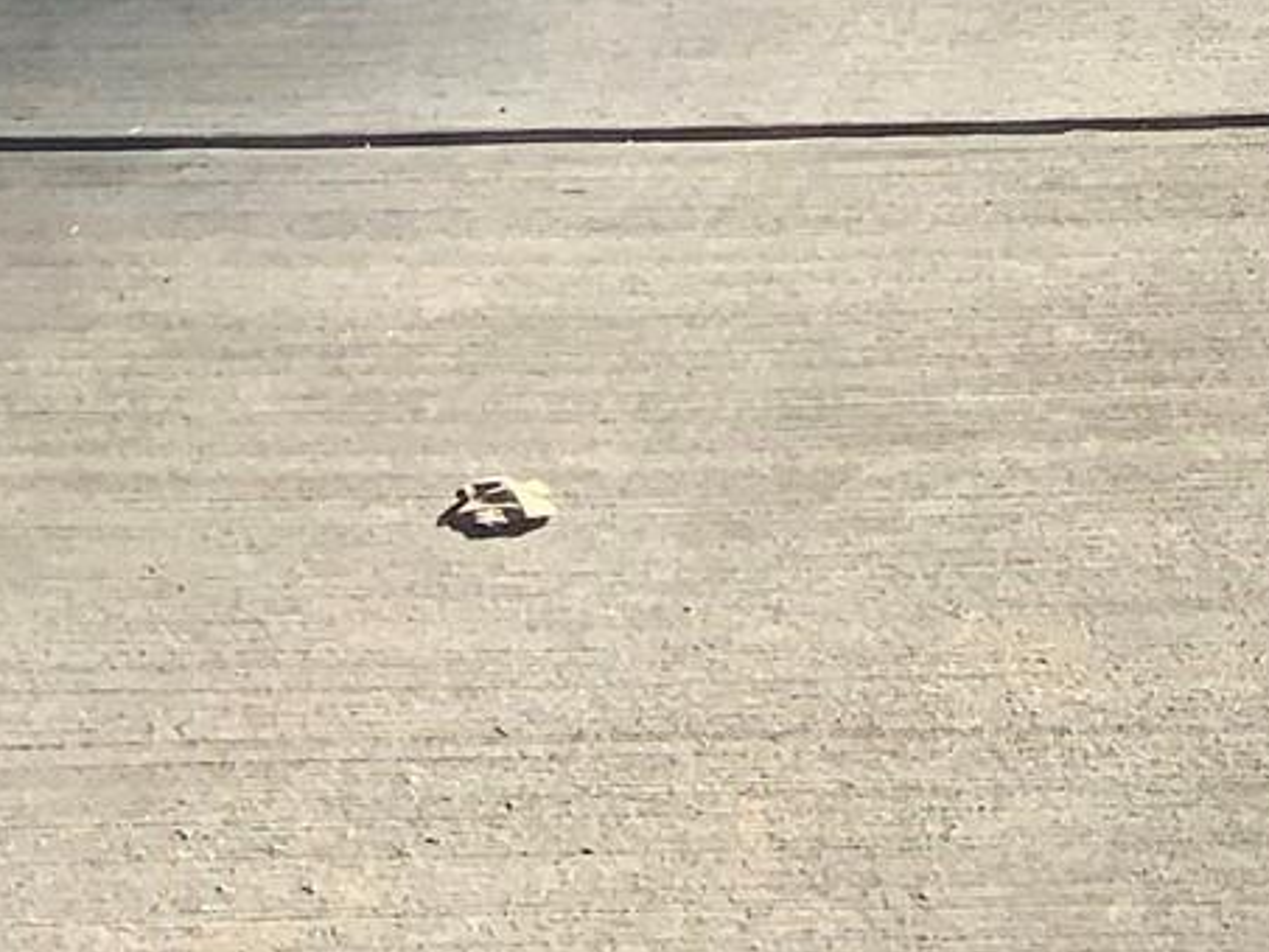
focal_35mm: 131
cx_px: 2387
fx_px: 4804
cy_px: -879
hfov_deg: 13.3
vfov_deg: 10.5
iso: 16
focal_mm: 3
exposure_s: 1/1490
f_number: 1.8
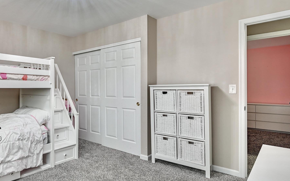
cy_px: 89
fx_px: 190
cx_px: 79
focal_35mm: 24
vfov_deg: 51.1
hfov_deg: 70.7
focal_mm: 14
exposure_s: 1/3.33
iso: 250
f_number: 8
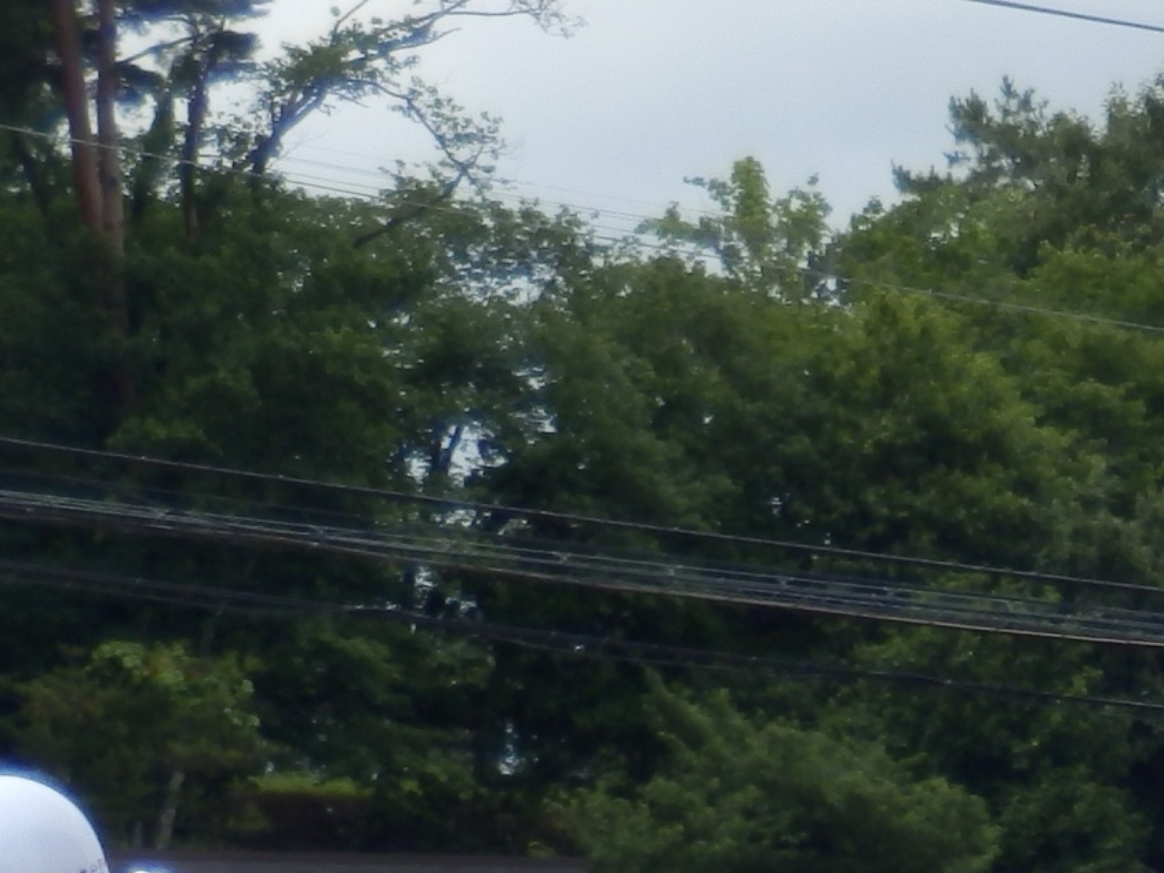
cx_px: 1262
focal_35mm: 527
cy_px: 1318
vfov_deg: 2.8
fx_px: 17723
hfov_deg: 3.8
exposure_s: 1/320
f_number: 5.8
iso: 80
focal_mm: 24.4
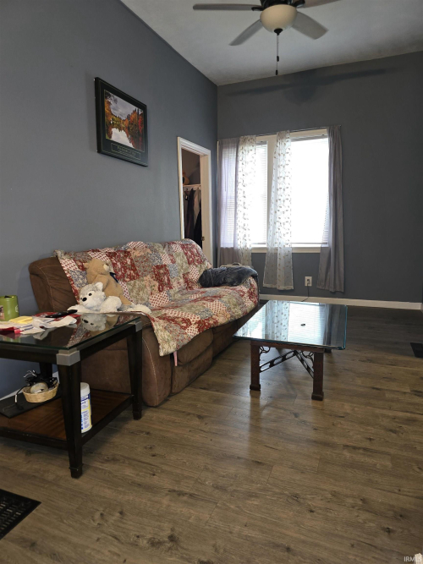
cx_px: 212
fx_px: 375
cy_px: 282
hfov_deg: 58.9
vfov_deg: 73.9
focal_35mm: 23
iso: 125
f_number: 1.7
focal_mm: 6.3
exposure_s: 1/15
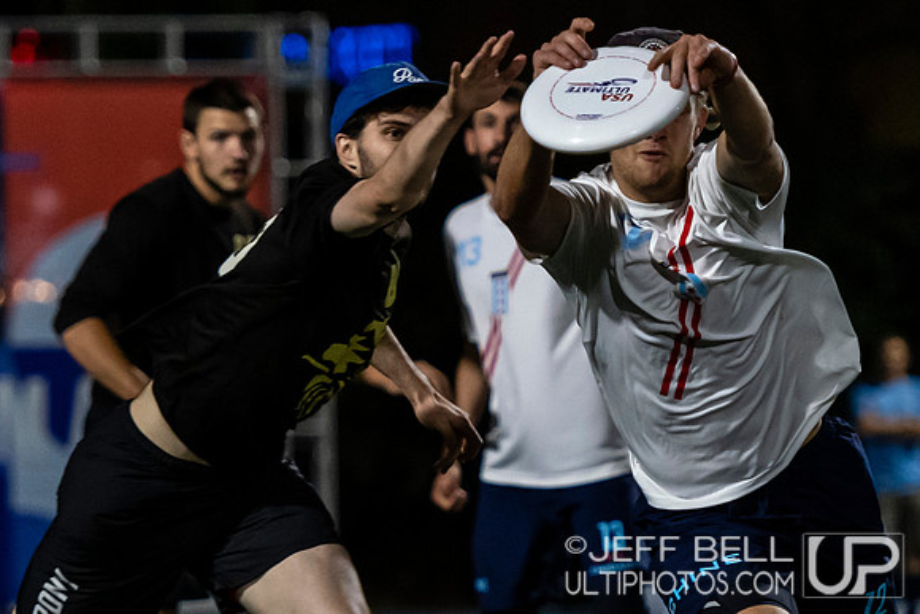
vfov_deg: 3.2
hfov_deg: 4.8
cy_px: 300
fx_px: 11040
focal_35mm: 432
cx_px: 737
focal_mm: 135
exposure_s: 1/1000
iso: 3200
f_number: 2.8
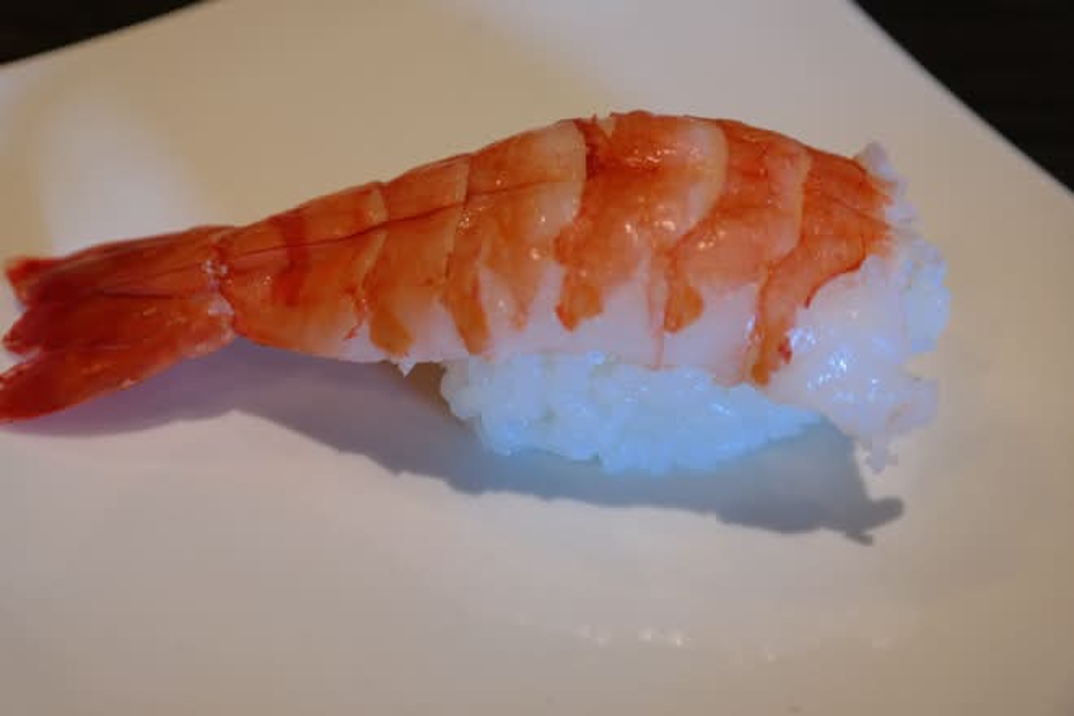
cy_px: 358
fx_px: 2058
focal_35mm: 69
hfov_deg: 29.2
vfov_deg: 19.7
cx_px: 537
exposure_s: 1/80
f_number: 5
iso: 400
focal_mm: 45
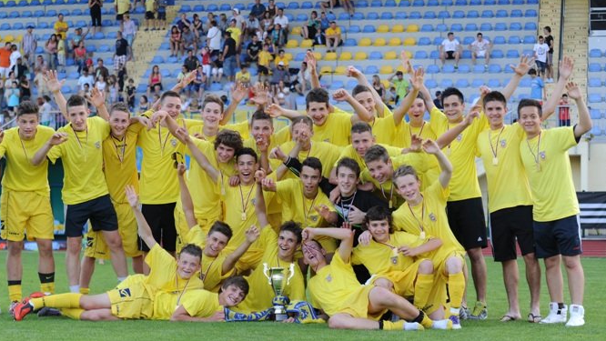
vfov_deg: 13.8
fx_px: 1414
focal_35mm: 88
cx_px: 248
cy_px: 172
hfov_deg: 24.1
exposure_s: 1/250
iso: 320
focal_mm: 70
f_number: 3.5
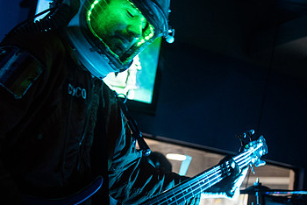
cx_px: 73
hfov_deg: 33.7
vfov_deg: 23.4
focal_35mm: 58
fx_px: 495
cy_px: 112
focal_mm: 35
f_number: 2.8
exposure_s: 1/80
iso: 2500
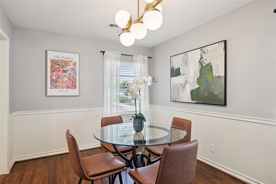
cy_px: 92
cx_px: 138
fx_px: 149
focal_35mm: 20
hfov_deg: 85.4
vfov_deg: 63.2
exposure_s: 1/30
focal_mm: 19.5
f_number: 8
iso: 400
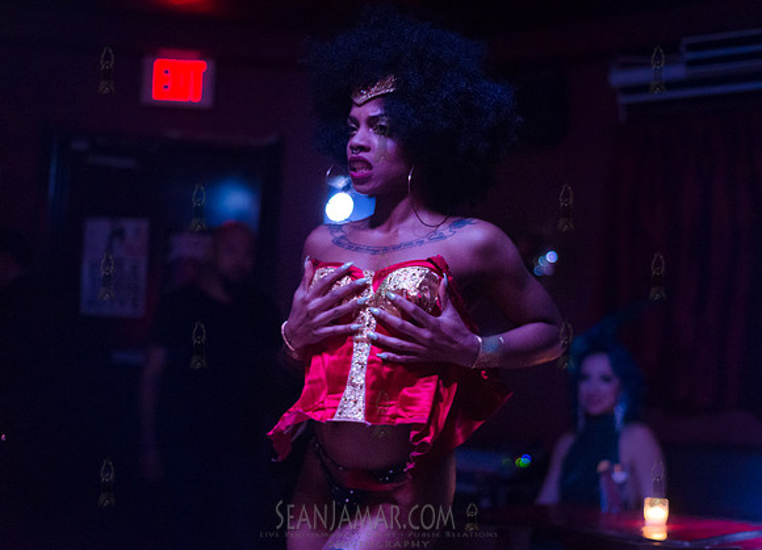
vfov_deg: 26.7
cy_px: 279
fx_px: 1161
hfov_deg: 36.3
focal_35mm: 53
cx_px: 418
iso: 5000
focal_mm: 50
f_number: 2
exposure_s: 1/320
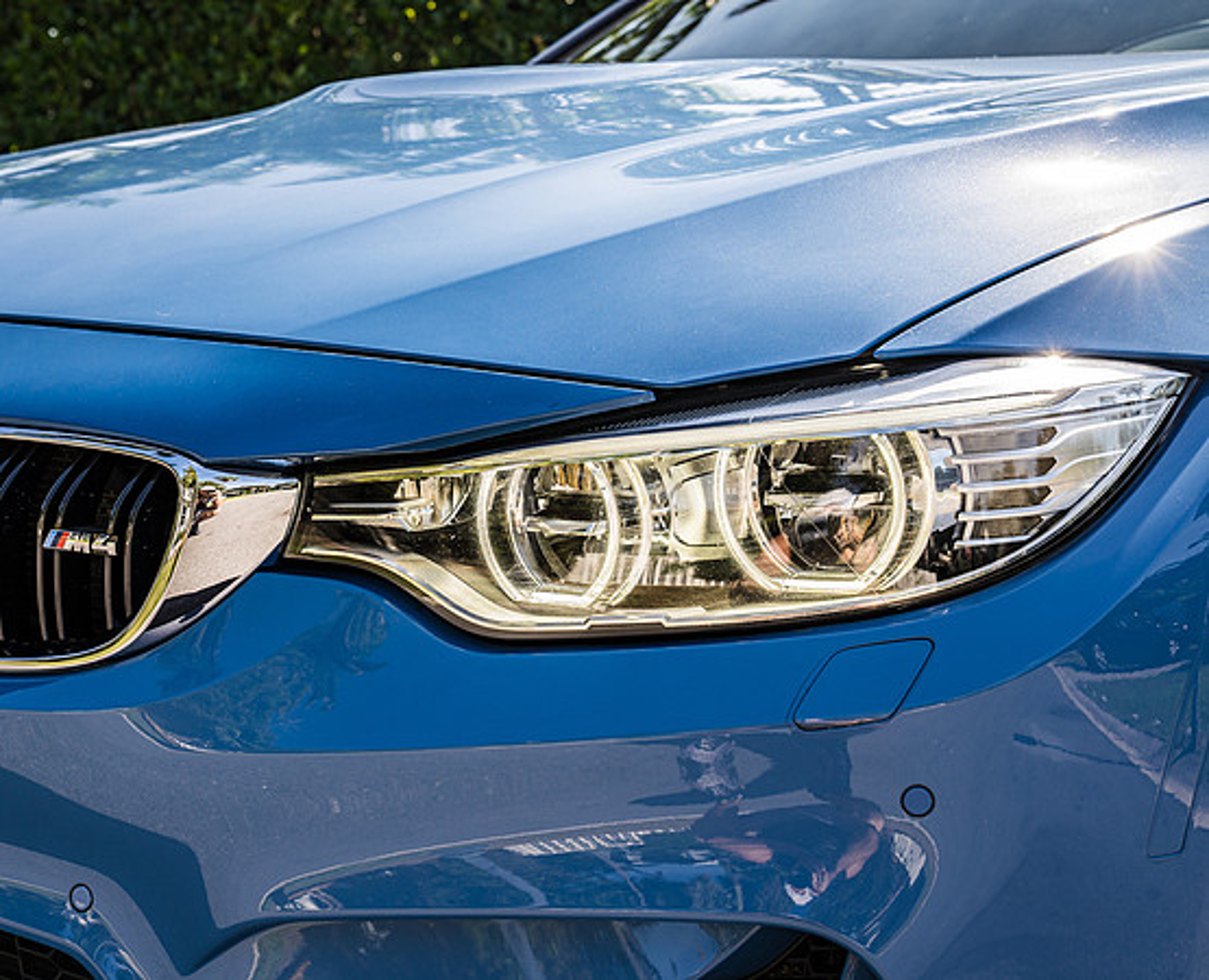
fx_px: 2001
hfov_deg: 33.5
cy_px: 490
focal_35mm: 56
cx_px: 474
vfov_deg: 27.5
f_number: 8
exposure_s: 1/160
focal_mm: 49
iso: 100
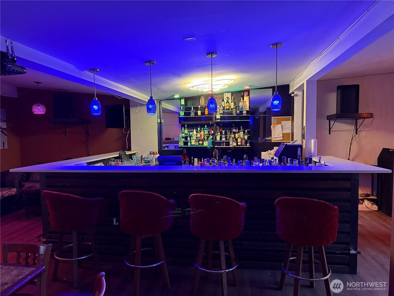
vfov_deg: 56.8
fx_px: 273
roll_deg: +1.2
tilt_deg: -3.0
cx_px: 197
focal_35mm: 24
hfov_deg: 71.6
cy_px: 148
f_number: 1.78
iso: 800
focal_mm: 6.76
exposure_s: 1/51
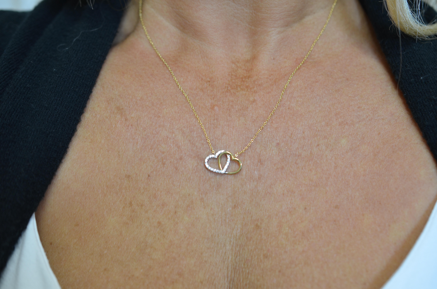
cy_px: 144
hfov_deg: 33.5
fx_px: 727
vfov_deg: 22.5
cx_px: 218
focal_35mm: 60
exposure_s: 1/60
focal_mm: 40
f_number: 4
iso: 450
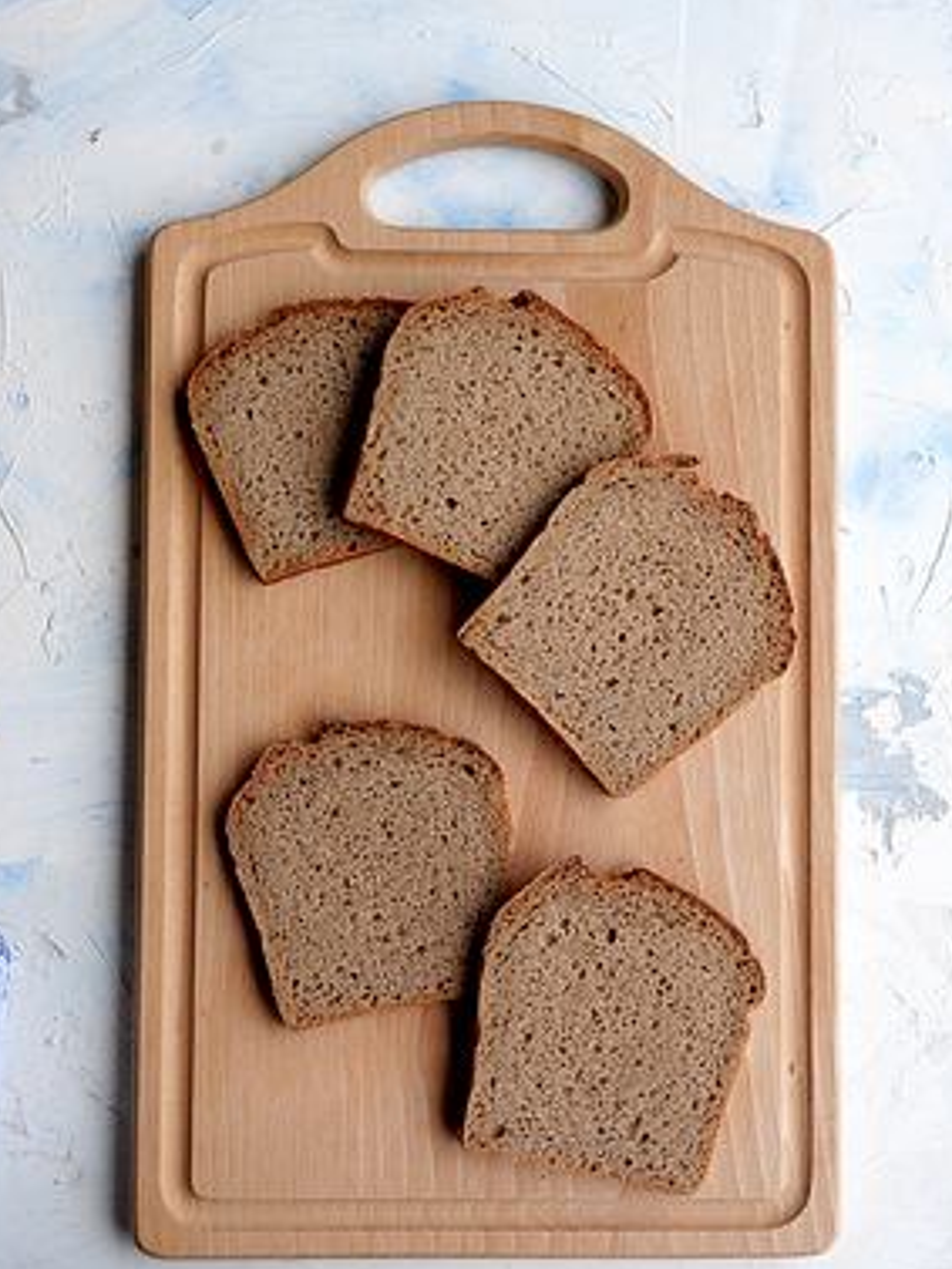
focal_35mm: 53
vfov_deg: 36.2
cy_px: 666
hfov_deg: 27.5
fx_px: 1942
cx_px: 478
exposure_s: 1/125
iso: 500
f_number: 3.5
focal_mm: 25
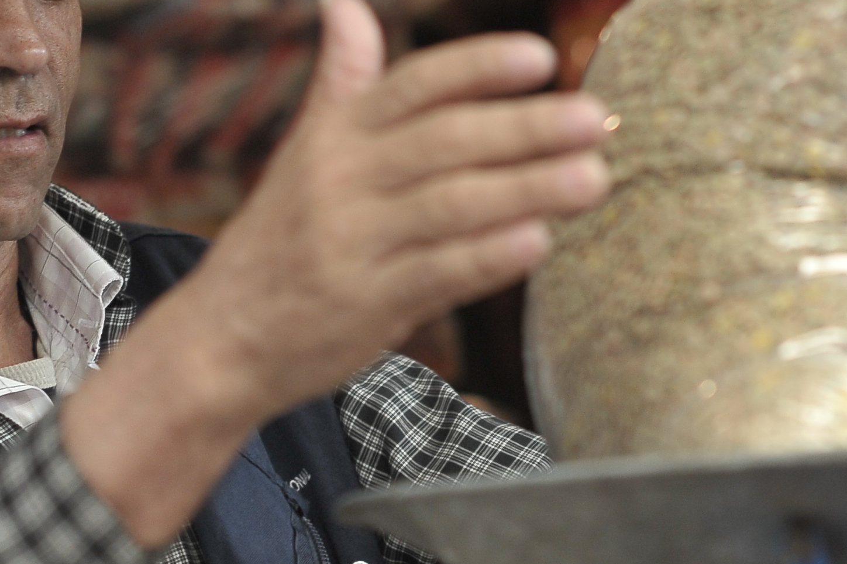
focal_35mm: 147
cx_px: 431
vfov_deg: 9.3
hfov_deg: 14.0
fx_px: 3456
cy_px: 394
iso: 640
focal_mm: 50
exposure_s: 1/125
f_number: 2.5
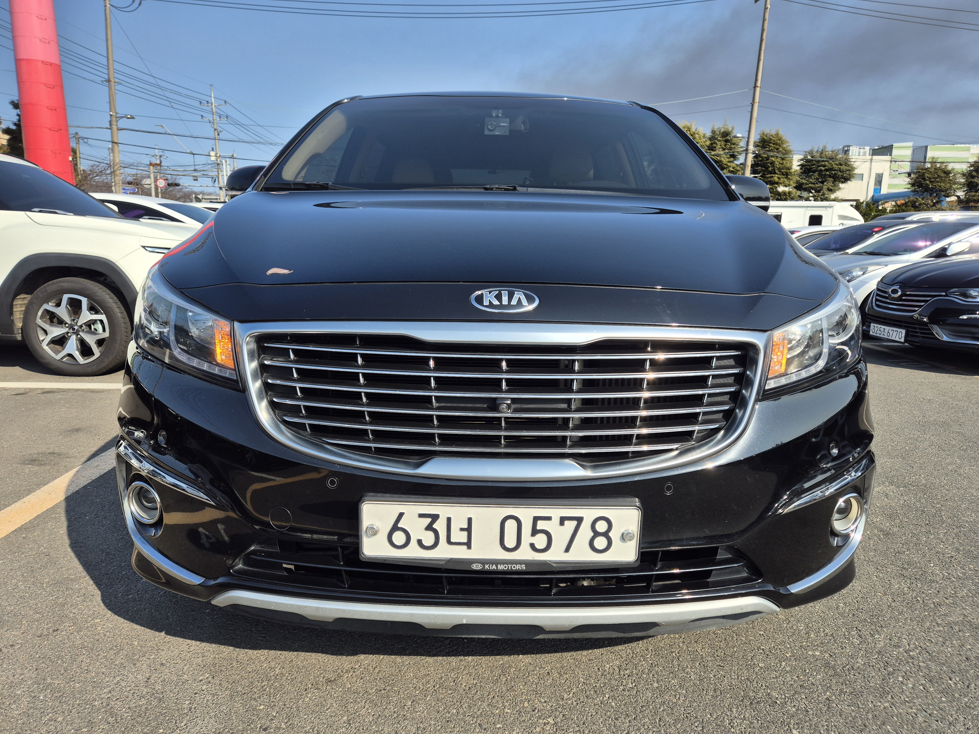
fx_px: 650
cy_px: 367
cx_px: 490
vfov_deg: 58.9
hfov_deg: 73.9
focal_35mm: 23
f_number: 1.8
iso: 25
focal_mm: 5.4
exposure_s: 1/1680
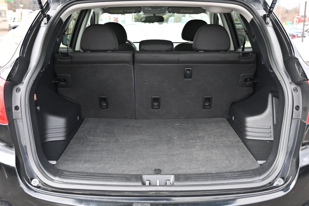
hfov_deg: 48.5
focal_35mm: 40
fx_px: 343
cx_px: 154
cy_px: 103
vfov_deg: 33.3
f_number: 4
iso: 320
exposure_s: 1/250
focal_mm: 40
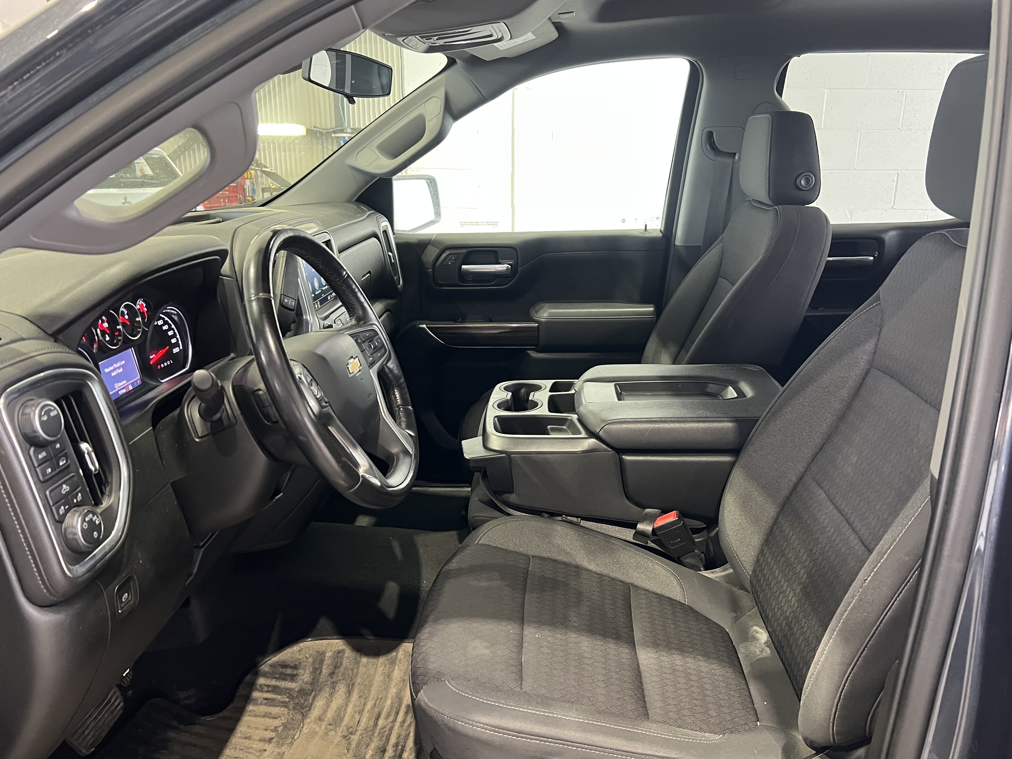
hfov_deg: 65.3
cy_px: 378
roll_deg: +0.0
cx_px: 524
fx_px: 789
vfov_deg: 51.4
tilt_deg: -18.1
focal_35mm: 27
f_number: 1.5
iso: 250
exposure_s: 1/60
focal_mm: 5.7
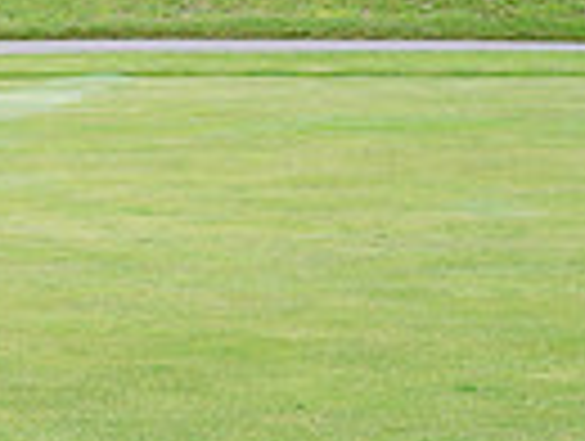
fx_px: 2252
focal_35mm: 133
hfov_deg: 14.0
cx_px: -270
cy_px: 479
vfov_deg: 11.0
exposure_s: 1/100
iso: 125
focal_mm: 31
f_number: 5.6
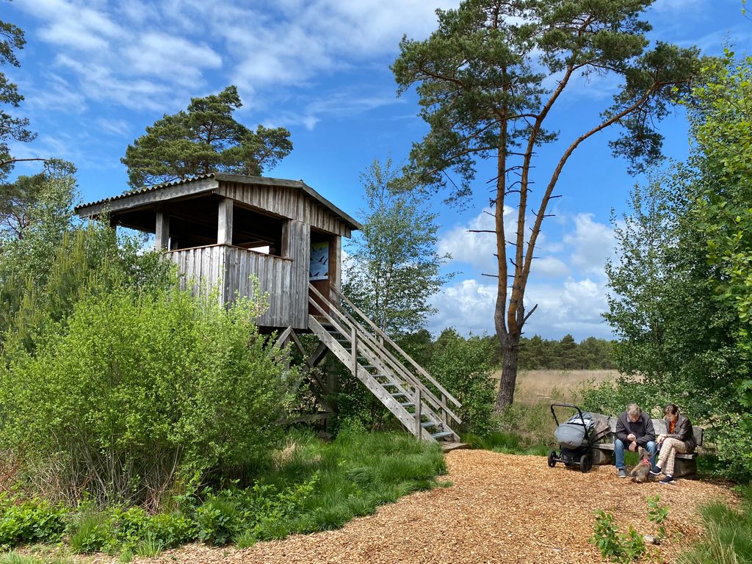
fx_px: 565
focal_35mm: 26
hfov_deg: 67.3
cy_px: 282
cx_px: 376
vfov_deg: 53.1
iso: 32
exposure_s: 1/2358
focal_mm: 4.2
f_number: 1.8
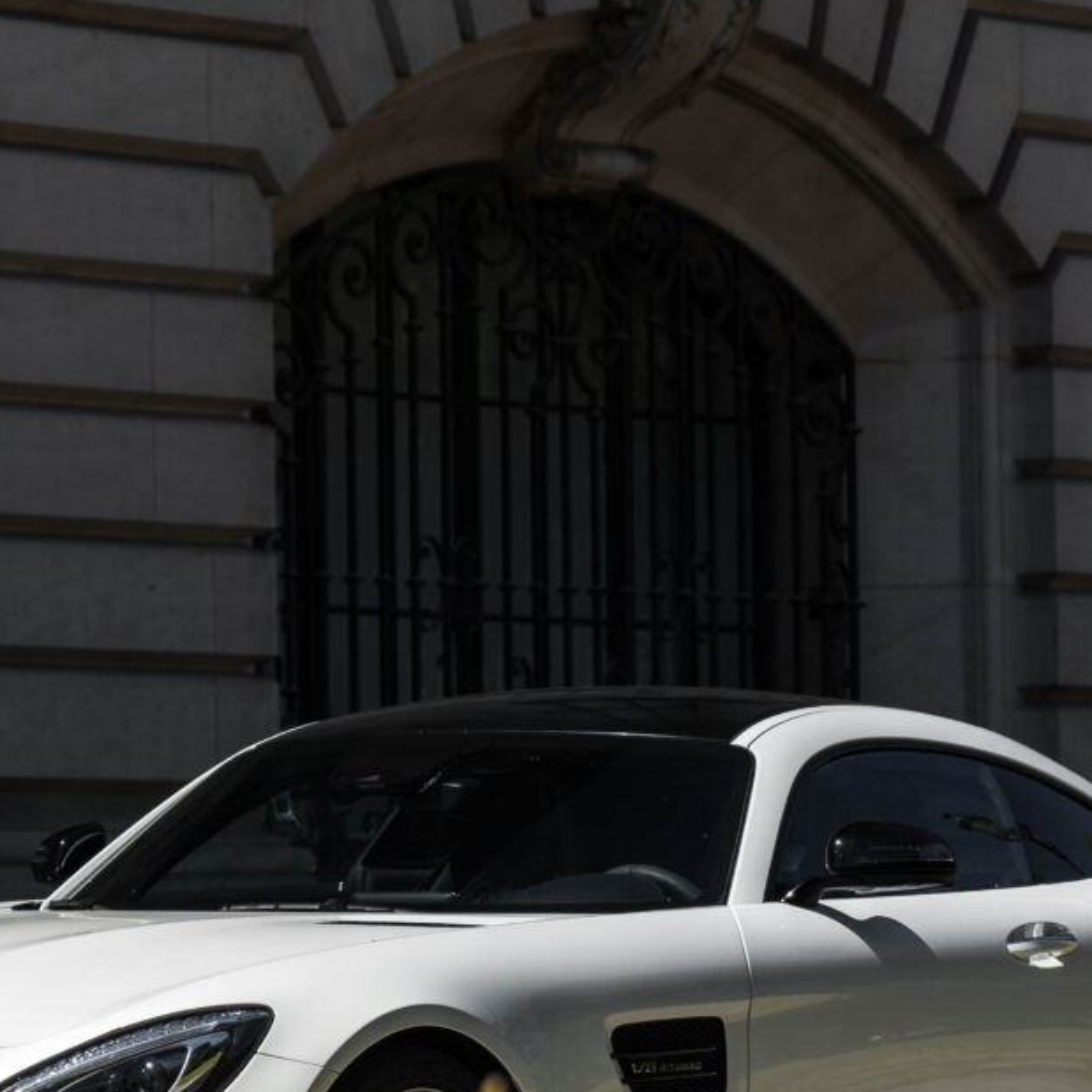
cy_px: 720
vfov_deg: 7.1
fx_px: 8780
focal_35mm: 246
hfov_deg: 7.1
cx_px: -46
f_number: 3.2
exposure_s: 1/500
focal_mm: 70
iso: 80
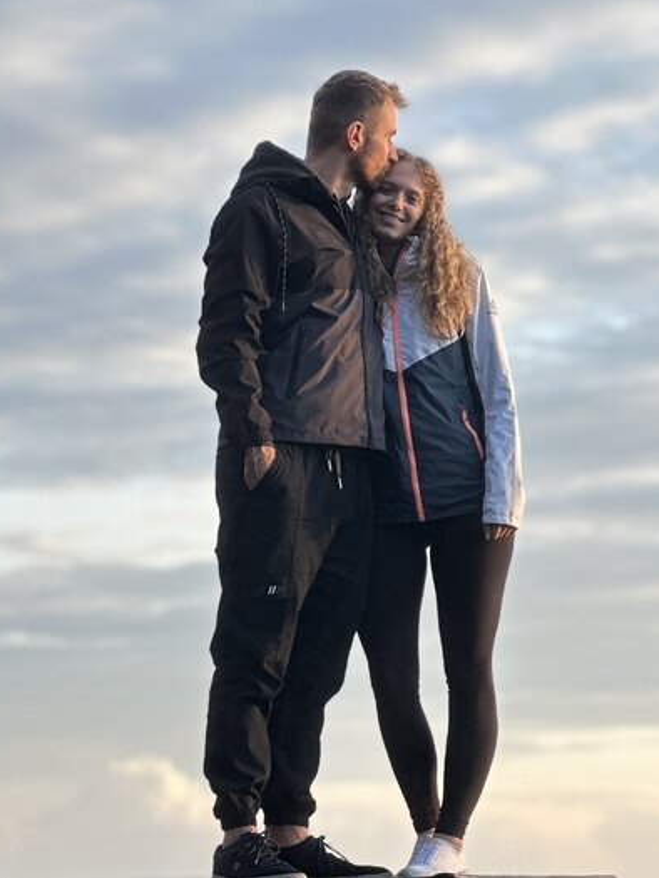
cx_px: 227
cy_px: 667
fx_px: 3349
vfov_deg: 14.9
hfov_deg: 11.2
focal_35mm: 132
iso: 32
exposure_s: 1/121
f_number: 2.8
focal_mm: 9
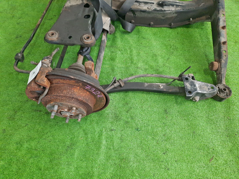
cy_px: 90
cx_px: 120
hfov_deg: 69.4
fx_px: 173
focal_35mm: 25
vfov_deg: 54.9
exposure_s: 1/50
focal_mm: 4.6
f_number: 2
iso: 327
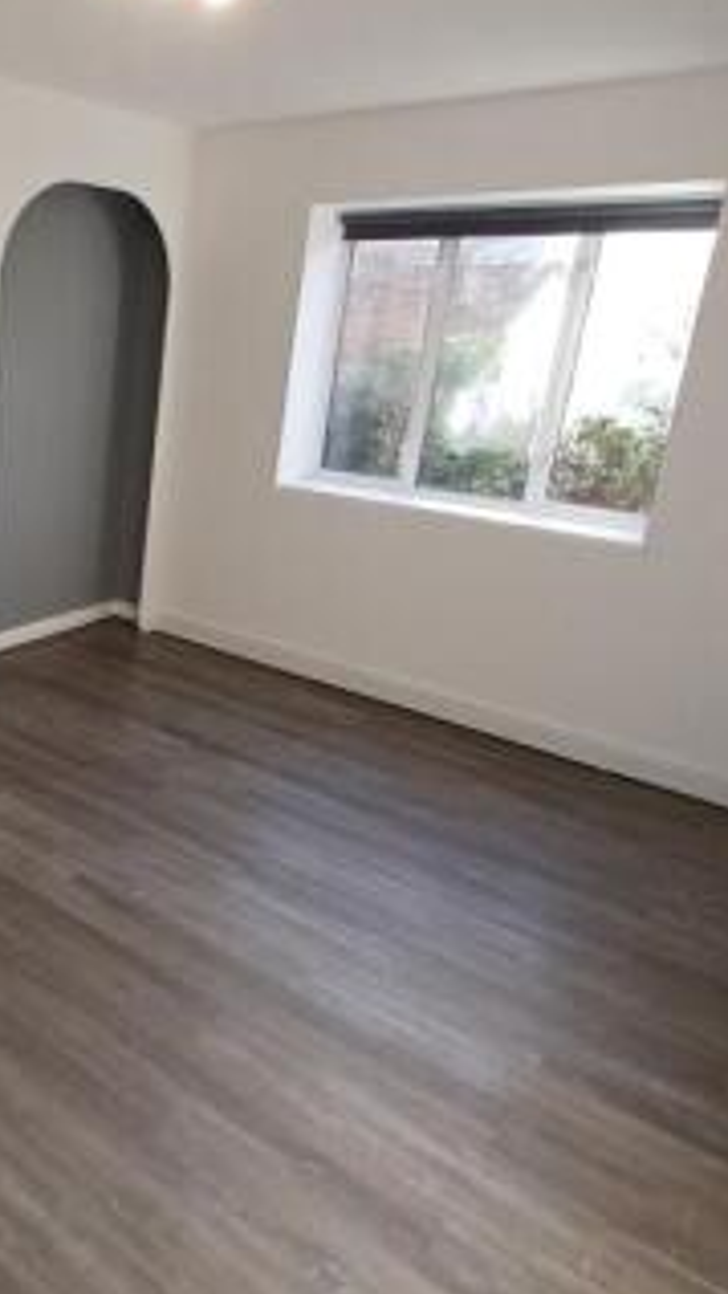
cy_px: 576
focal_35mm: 26
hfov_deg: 38.4
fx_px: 892
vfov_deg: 71.7
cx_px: -31
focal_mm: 1.42
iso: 50
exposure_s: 1/100
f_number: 2.2
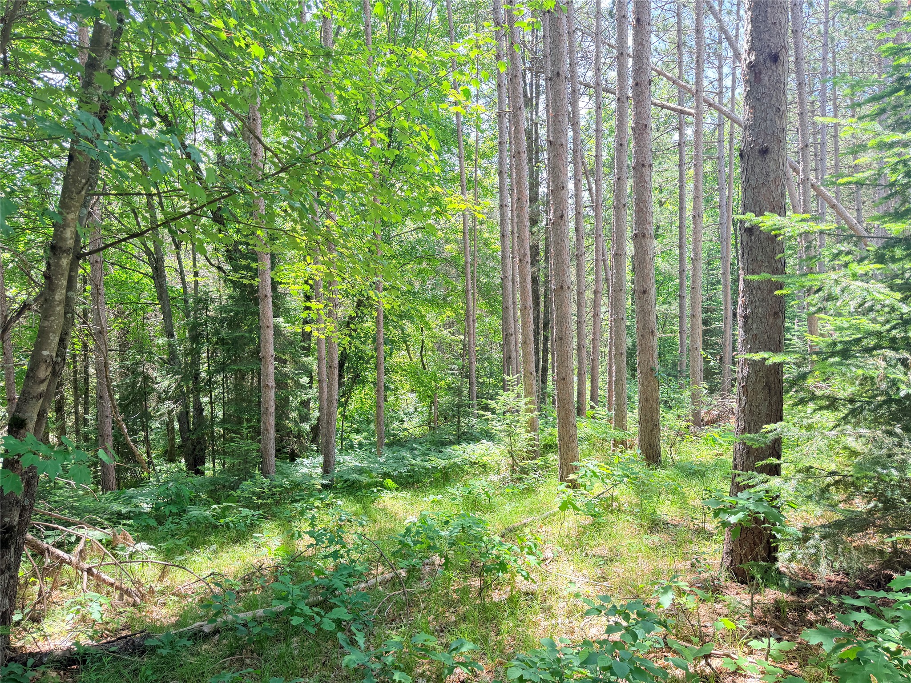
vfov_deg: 56.8
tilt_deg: -2.5
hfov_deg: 71.6
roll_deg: +0.9
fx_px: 632
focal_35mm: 24
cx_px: 456
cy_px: 342
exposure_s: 1/188
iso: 100
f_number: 1.78
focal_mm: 6.76
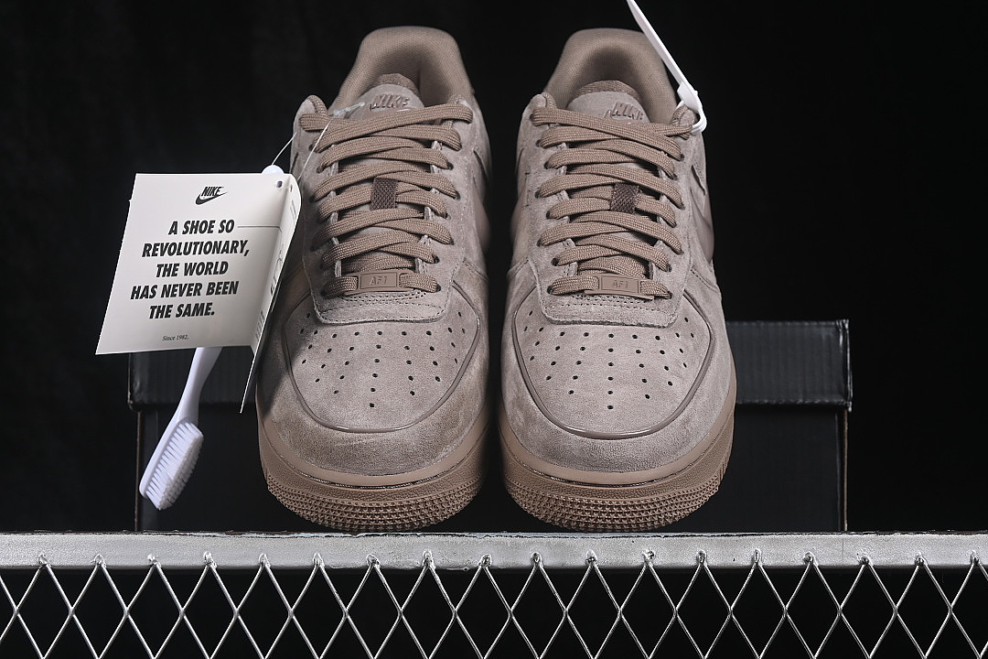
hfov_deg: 27.0
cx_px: 494
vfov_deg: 18.2
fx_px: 2058
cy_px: 330
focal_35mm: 75
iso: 160
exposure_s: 1/80
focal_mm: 50
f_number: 7.1
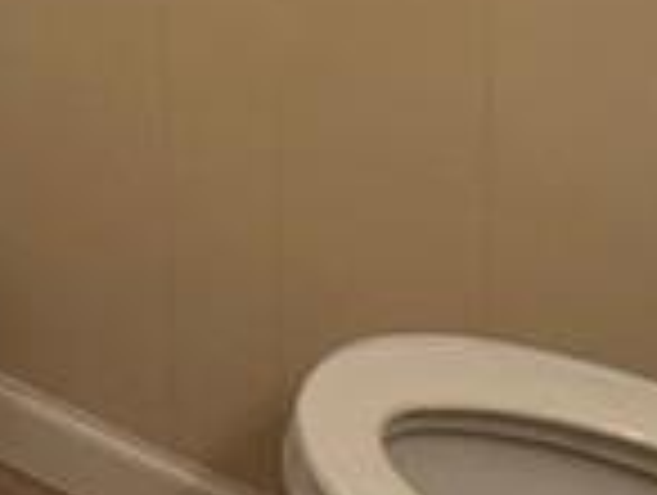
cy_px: -1004
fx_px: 1863
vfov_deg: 10.5
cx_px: -616
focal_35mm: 98
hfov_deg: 16.0
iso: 160
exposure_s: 1/60
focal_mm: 2.22
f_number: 2.2
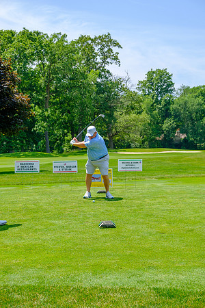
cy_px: 154
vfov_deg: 36.9
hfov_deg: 25.1
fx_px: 461
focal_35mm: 54
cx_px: 102
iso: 200
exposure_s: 1/500
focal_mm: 35.8
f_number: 5
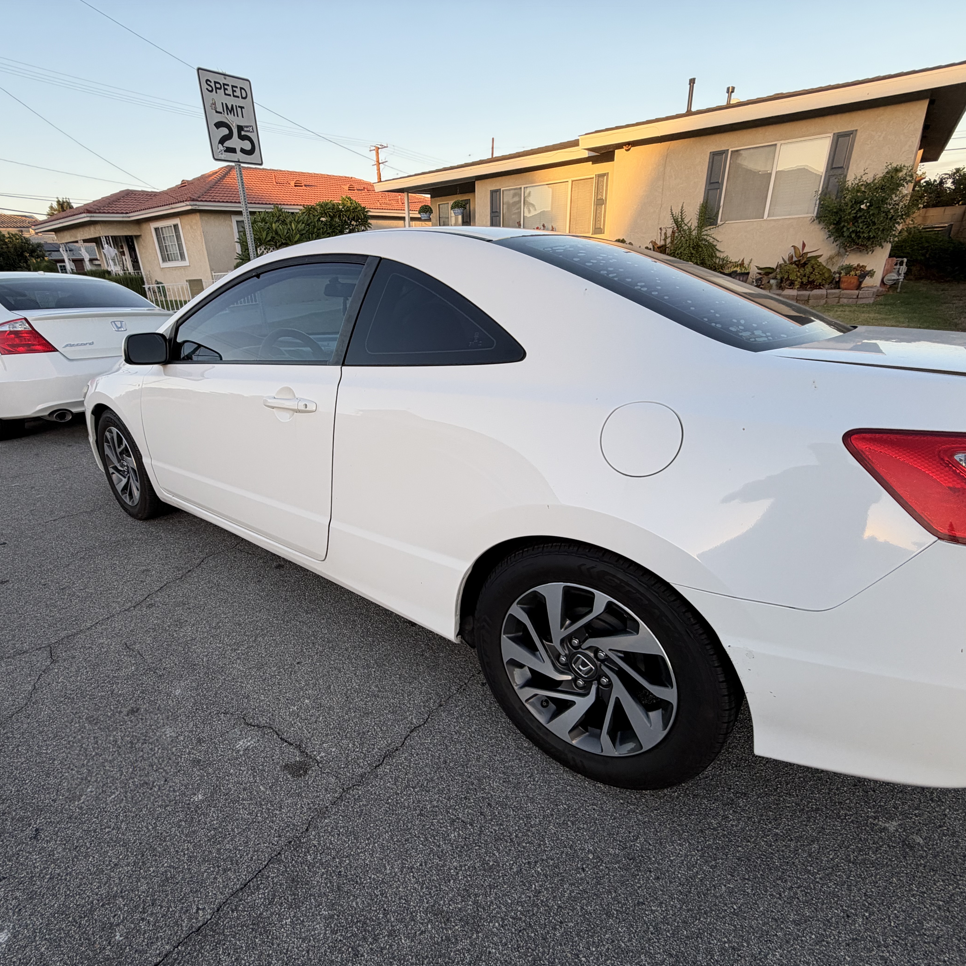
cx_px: 430
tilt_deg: -23.4
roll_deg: +3.6
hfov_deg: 83.7
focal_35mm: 17
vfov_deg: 83.9
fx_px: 537
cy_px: 496
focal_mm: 2.22
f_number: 2.2
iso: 40
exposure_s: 1/246
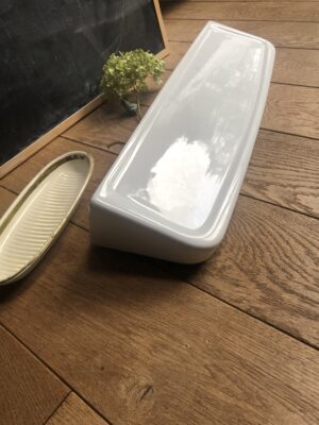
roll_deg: +14.0
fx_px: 344
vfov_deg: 63.4
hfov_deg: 49.7
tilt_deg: -42.4
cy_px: 212
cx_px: 160
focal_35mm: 28
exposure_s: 1/30
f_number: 1.8
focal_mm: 4
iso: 32
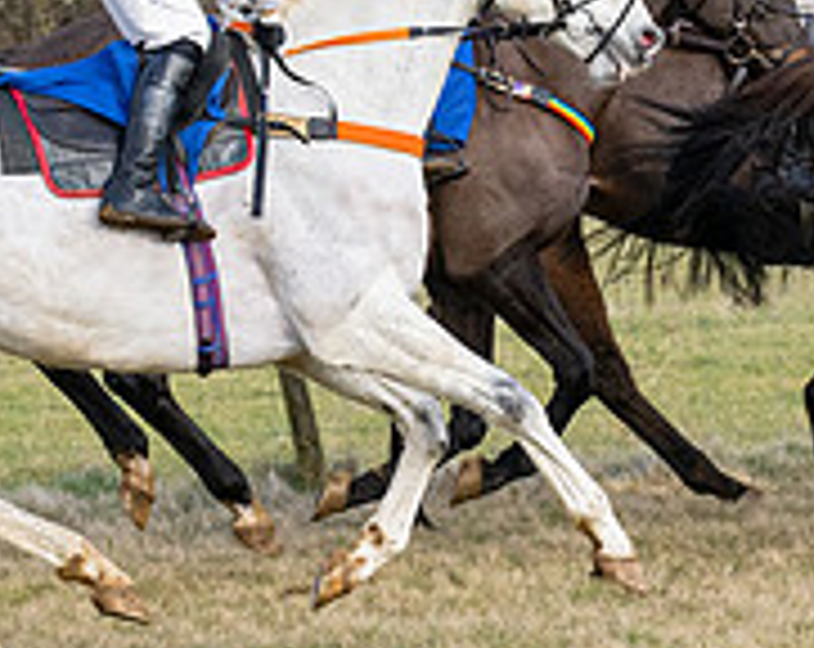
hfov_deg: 5.3
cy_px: 432
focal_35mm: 369
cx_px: 283
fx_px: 8871
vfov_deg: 4.2
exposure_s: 1/1250
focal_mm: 70
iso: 400
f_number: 5
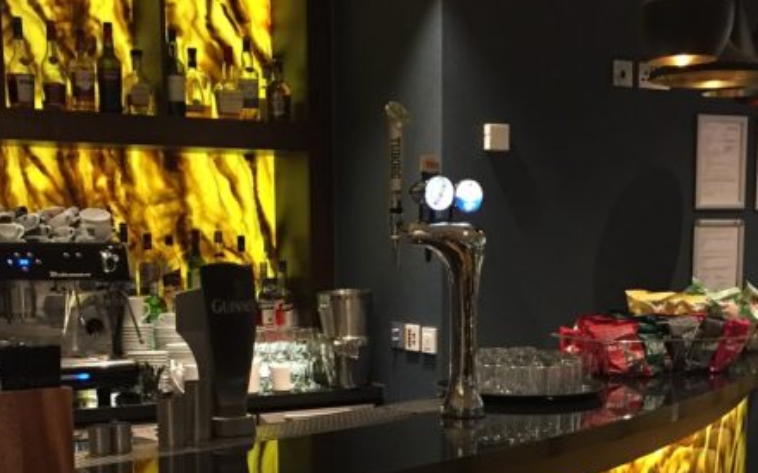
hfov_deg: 35.1
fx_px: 1198
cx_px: 401
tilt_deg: -8.7
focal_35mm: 58
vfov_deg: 21.9
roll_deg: -0.7
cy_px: 421
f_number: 2.2
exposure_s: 1/20
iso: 250
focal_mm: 4.15
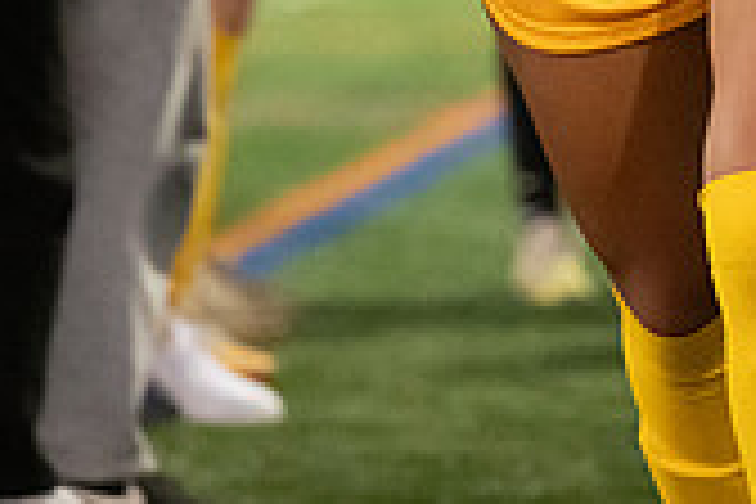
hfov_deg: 4.6
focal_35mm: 450
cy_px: -331
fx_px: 9449
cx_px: 760
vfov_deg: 3.0
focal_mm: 115
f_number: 2.8
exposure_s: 1/640
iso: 14400
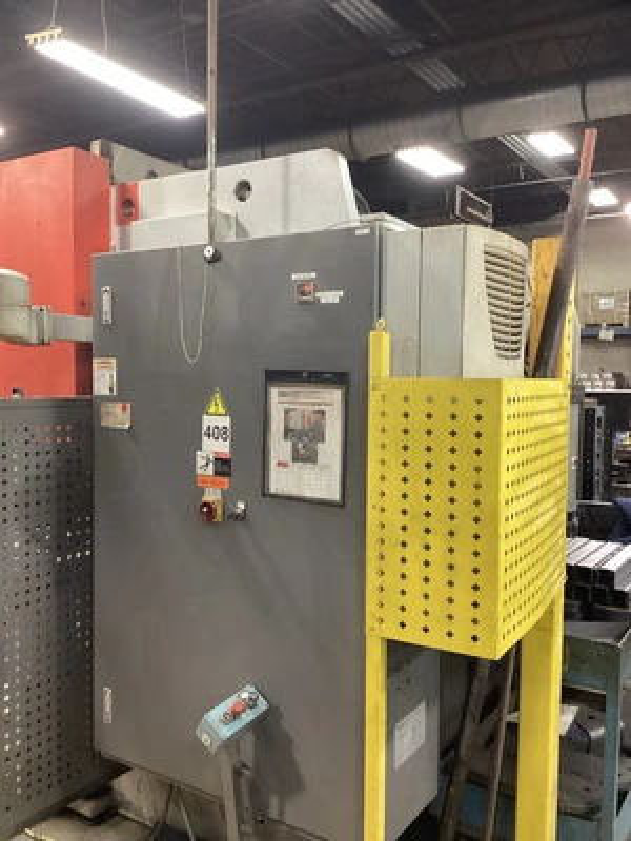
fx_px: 753
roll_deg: +0.0
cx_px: 316
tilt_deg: -2.6
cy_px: 420
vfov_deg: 58.4
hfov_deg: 45.4
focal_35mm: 31
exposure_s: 1/40
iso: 250
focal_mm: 3.3
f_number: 2.4
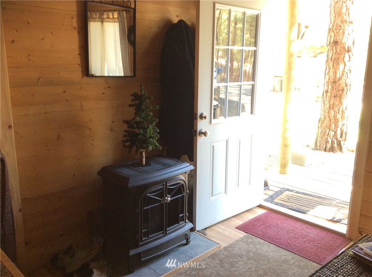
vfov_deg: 44.0
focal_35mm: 32
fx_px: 343
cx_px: 186
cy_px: 138
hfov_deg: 56.9
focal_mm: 3.3
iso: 100
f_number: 2.4
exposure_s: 1/24
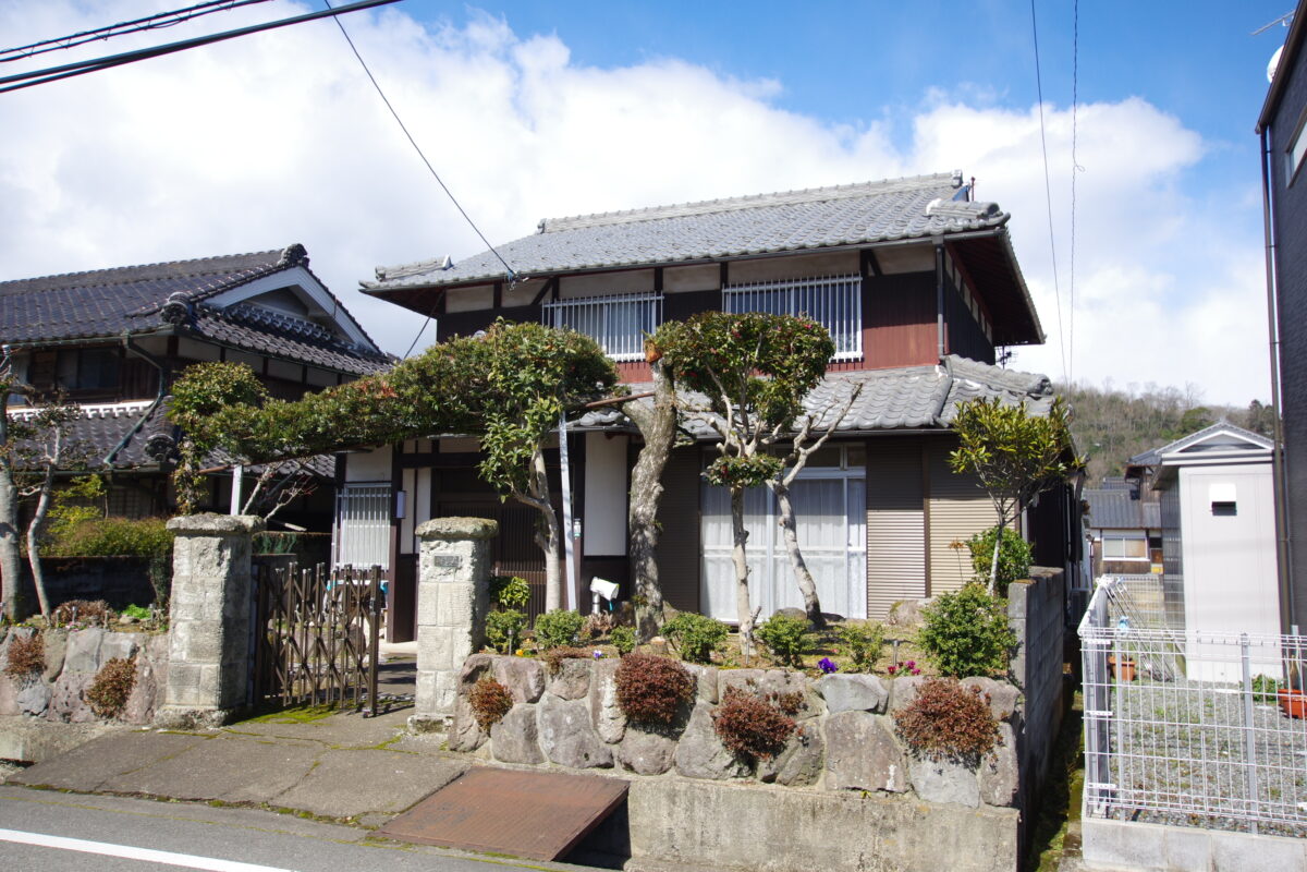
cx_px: 654
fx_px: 1089
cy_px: 436
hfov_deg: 61.9
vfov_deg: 43.6
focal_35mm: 30
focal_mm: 20
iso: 100
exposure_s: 1/250
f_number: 5.6
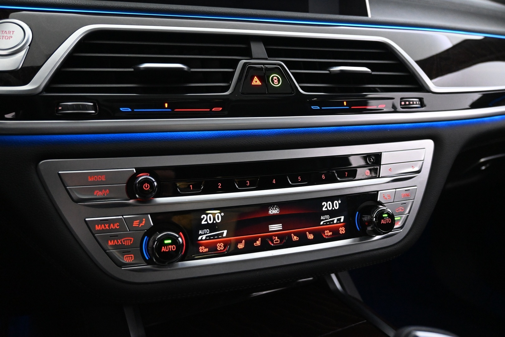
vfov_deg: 42.6
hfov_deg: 60.7
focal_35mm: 31
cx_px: 252
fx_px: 431
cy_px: 168
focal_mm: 20.5
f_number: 3.8
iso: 4500
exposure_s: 1/30
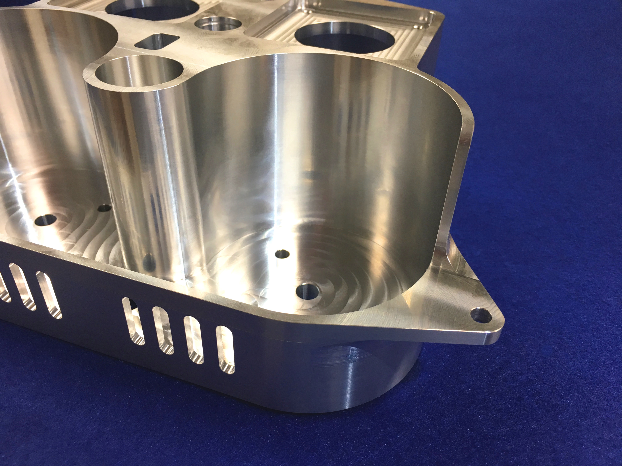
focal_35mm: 29
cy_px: 233
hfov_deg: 61.7
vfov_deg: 48.2
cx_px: 311
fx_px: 521
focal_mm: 4.15
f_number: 2.2
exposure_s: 1/33
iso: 32
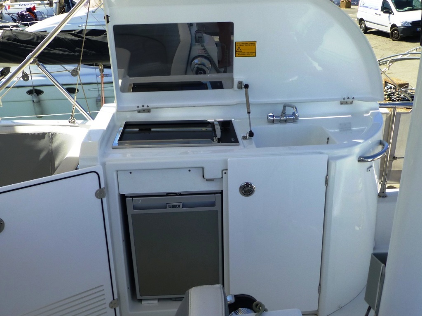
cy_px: 158
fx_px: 427
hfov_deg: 52.6
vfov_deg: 40.7
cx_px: 211
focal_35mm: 35
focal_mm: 6.1
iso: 100
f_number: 3.7
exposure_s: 1/640
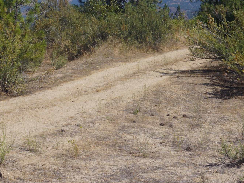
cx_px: 148
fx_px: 655
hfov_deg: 21.1
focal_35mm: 93
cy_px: 15
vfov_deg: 15.7
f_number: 16
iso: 100
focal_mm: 28
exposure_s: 1/125
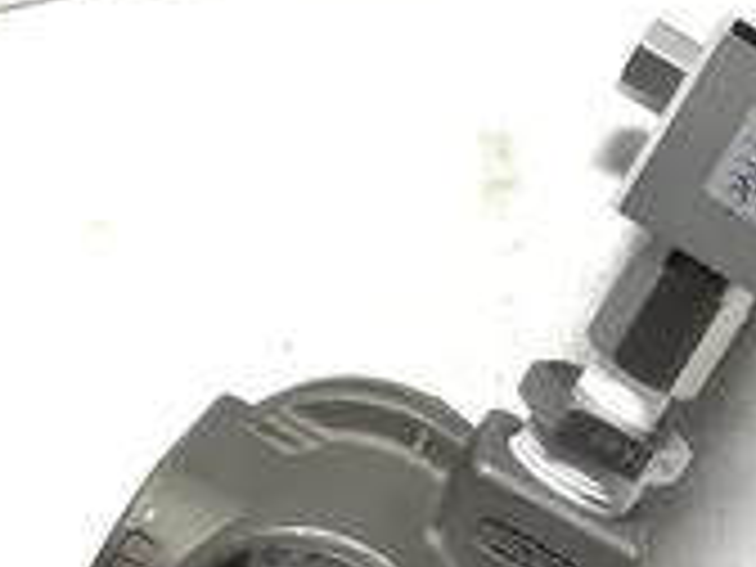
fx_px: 1616
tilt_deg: -44.0
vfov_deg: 19.9
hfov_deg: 26.1
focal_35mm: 74
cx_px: 549
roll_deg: -5.3
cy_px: 320
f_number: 2.4
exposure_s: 1/120
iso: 40
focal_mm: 3.3
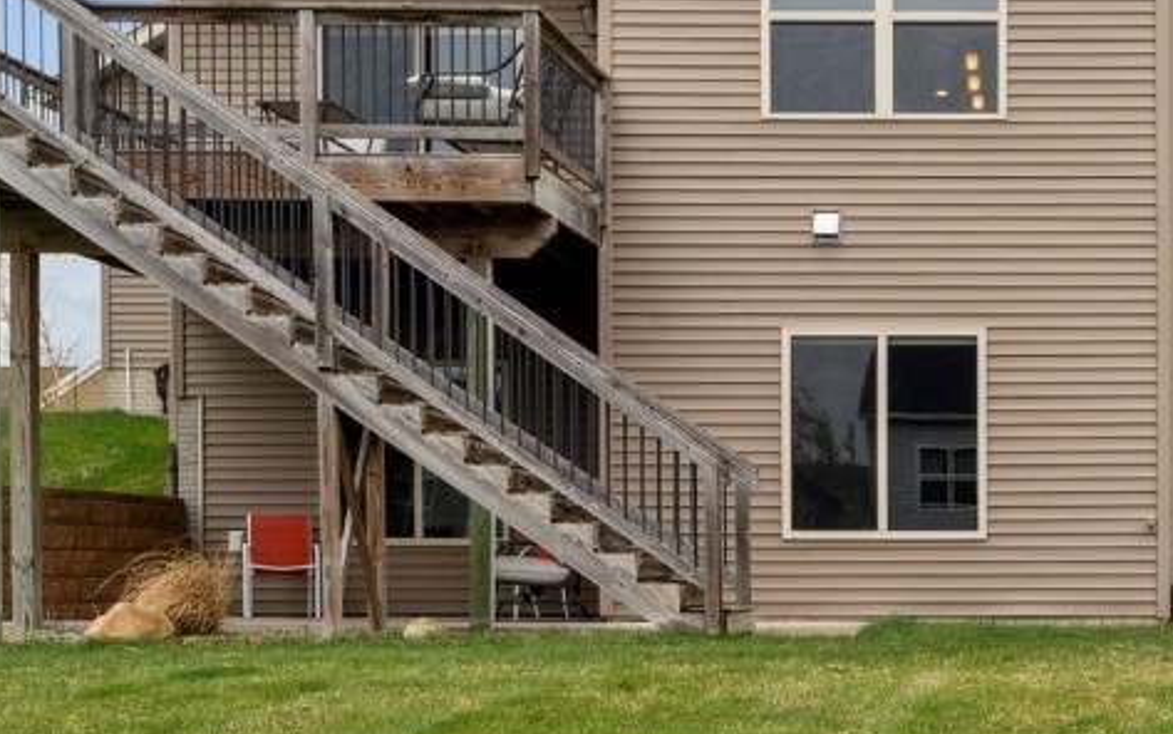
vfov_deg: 20.9
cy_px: 248
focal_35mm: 62
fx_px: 1983
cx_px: 1017
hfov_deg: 31.7
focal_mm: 25
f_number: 10
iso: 800
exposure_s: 1/400
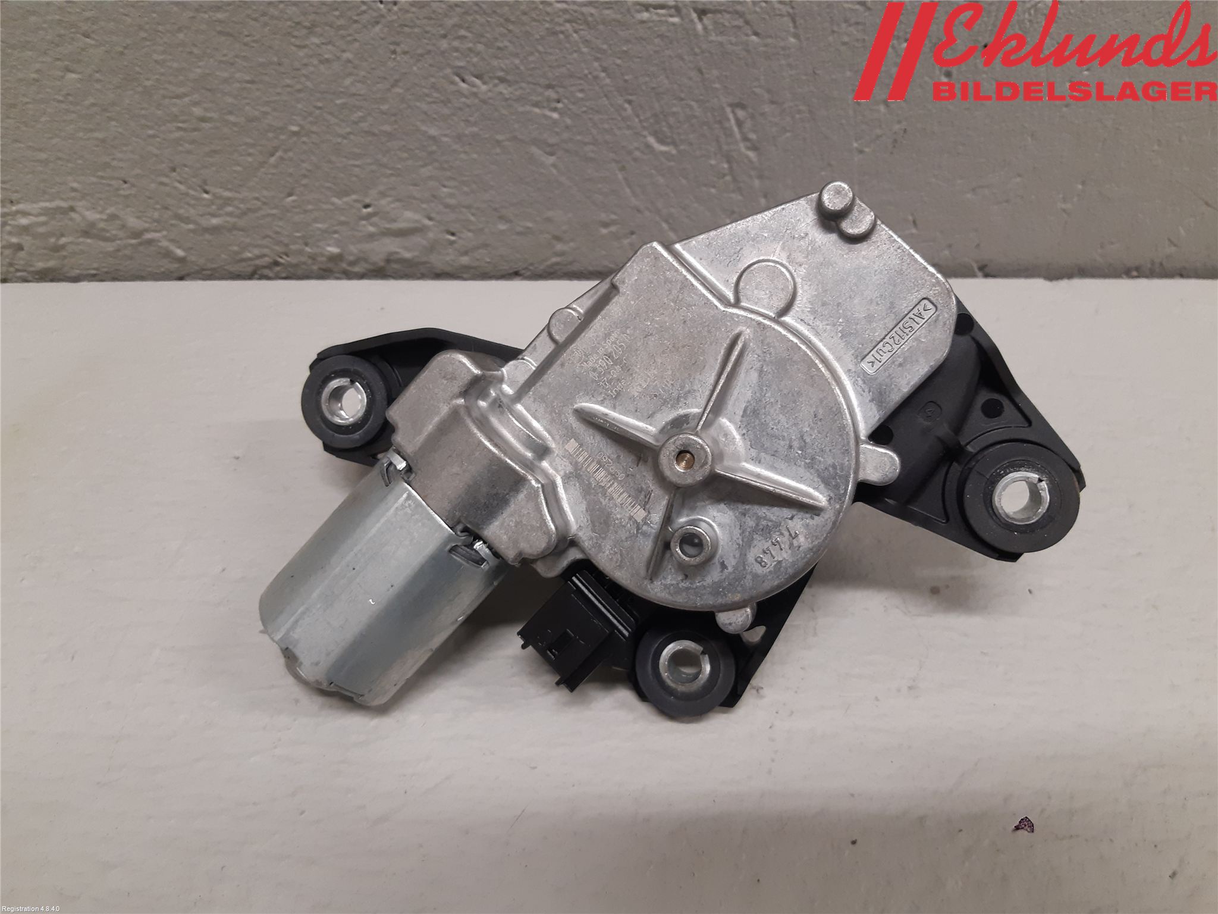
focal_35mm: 26
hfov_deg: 67.3
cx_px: 609
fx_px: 915
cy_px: 457
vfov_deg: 53.1
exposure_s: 1/50
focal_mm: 3.93
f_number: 1.7
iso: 160
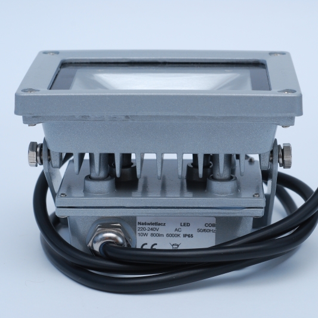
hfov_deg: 15.2
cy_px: 159
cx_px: 167
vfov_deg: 15.2
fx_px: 1195
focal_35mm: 115
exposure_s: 1/50
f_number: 10
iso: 200
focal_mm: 60
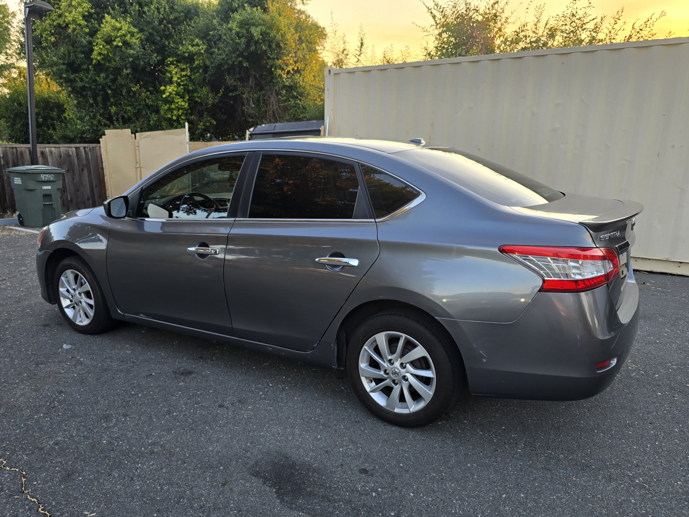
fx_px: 458
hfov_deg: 73.9
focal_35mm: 23
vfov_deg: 58.9
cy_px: 258
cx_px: 344
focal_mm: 6.3
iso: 25
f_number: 1.7
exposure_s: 1/182
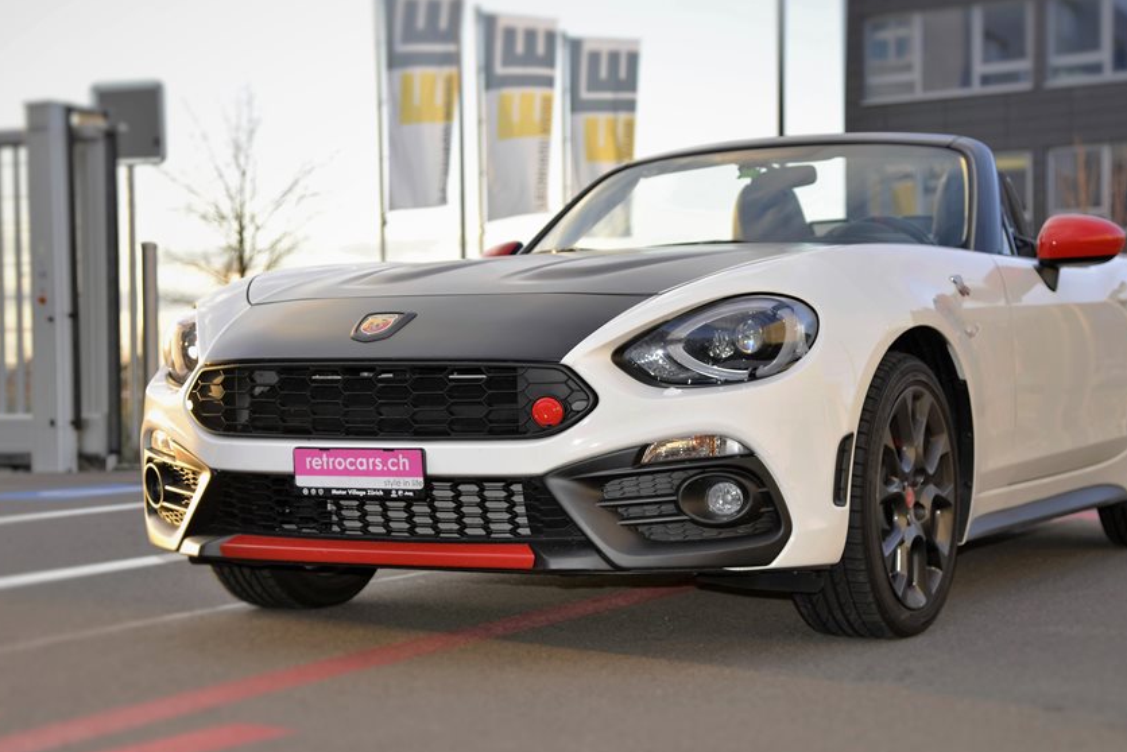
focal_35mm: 63
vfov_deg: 21.6
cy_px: 383
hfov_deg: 31.9
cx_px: 607
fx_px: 1973
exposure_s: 1/200
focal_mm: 55
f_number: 4
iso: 160
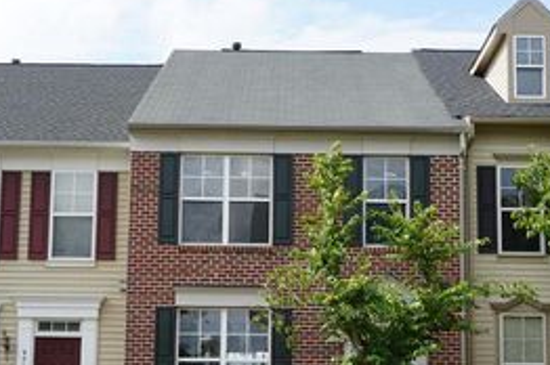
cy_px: 284
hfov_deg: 30.6
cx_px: 296
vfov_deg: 20.4
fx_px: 1006
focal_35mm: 66
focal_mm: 23
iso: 100
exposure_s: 1/100
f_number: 10
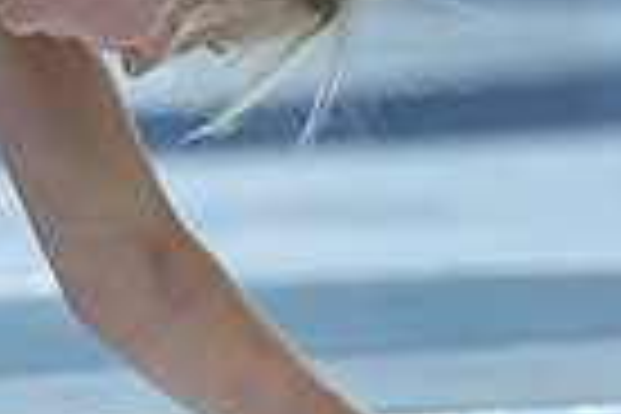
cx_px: -676
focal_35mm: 975
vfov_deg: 1.4
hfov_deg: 2.1
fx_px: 16817
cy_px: 107
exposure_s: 1/800
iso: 1600
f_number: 2.8
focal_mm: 165
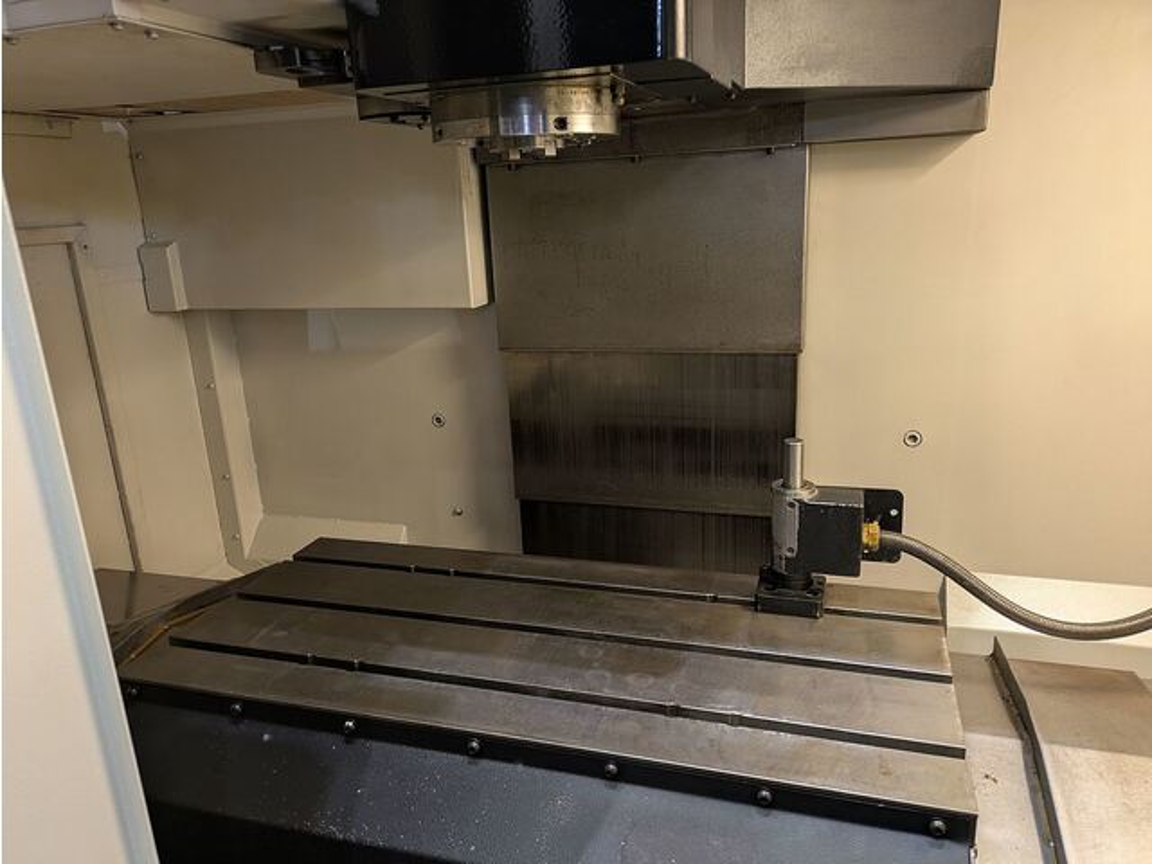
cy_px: 432
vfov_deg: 54.9
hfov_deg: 69.4
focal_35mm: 25
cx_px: 576
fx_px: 832
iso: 128
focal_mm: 5.43
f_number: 1.89
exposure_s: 1/30
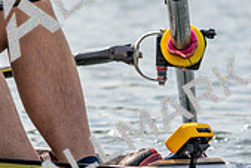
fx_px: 4787
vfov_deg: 2.0
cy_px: -80
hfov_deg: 3.0
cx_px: -125
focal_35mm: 686
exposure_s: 1/1600
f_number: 5.6
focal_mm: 200
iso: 250
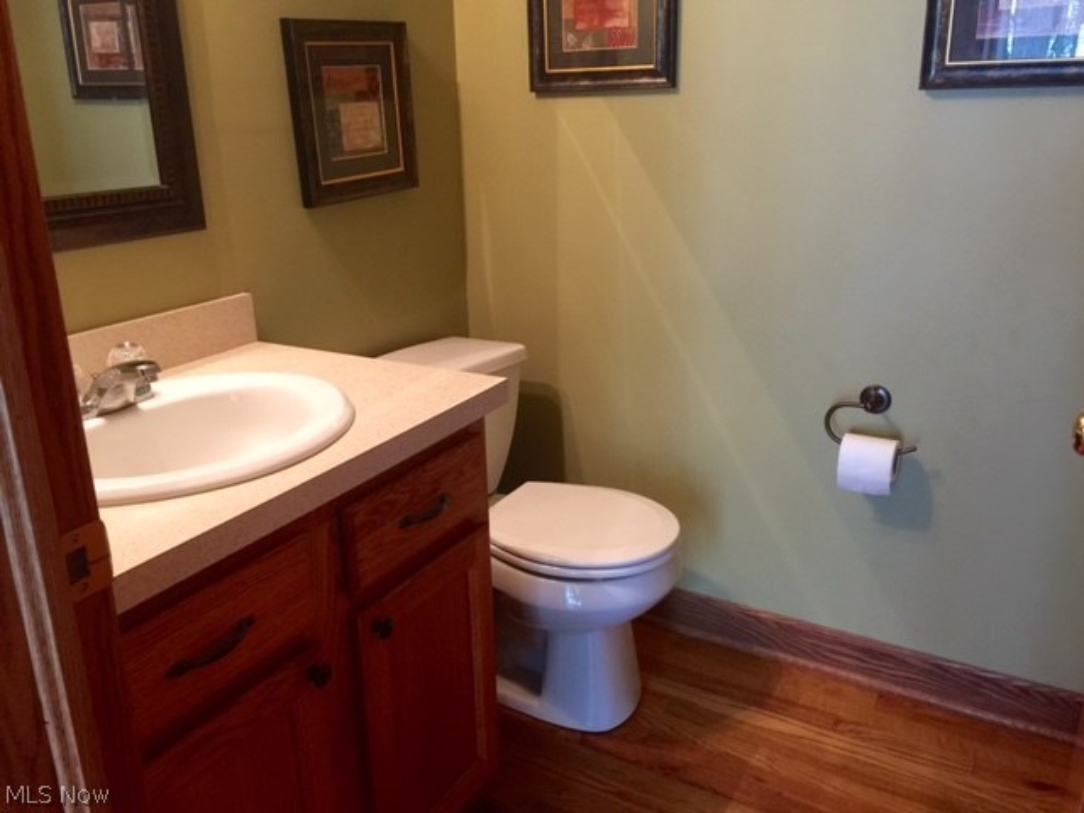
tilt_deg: -17.7
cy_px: 406
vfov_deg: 48.2
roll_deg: -0.2
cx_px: 542
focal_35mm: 29
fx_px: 908
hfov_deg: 61.7
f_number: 2.2
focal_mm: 4.15
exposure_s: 1/15
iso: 100
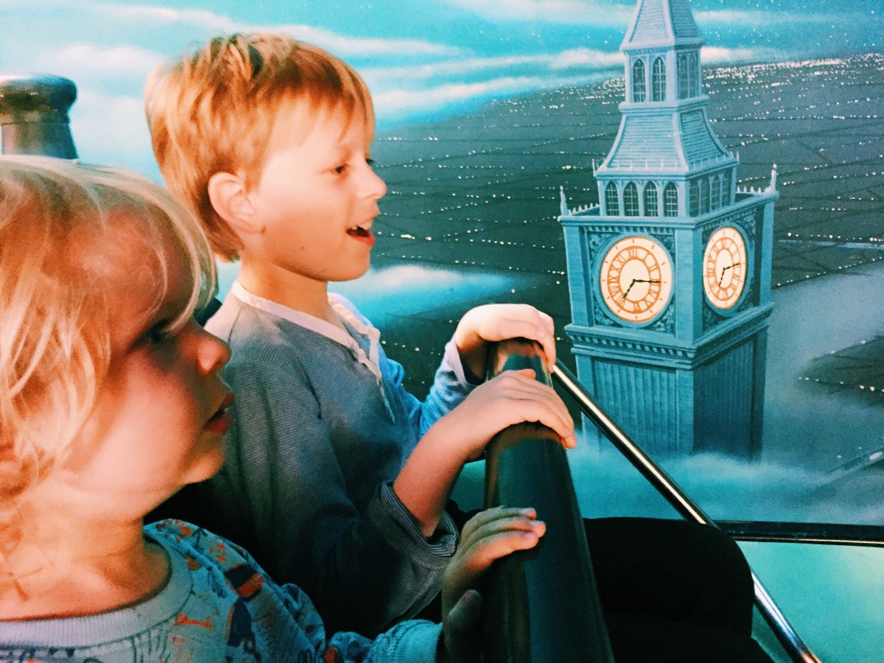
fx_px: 741
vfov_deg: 48.2
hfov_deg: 61.7
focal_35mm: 29
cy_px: 332
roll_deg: +5.0
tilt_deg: -13.5
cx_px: 442
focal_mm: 4.15
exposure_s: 1/15
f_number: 2.2
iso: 500
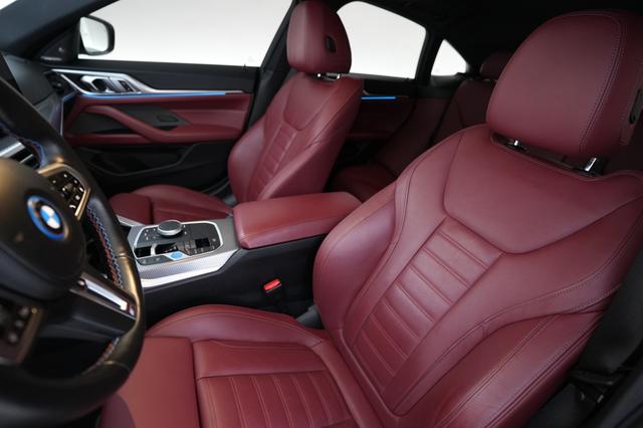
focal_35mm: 17
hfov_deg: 93.3
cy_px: 214
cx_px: 322
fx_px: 303
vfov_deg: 70.4
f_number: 2.8
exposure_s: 1/30
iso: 2500
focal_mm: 17
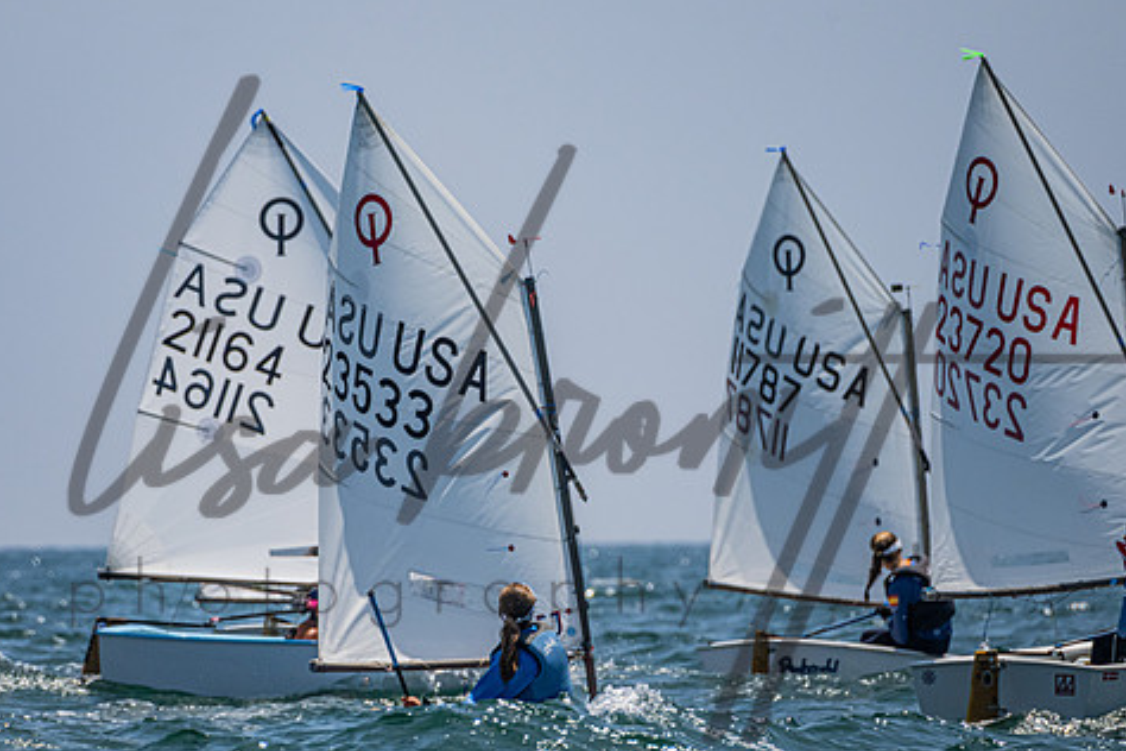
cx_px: 439
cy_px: 340
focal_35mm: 609
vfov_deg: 2.3
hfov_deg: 3.4
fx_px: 19047
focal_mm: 400
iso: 500
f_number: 8
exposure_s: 1/3200
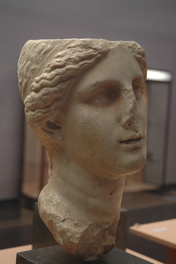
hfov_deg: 20.6
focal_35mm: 66
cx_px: 88
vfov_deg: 30.5
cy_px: 132
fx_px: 484
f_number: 4.5
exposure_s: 1/40
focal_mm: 44
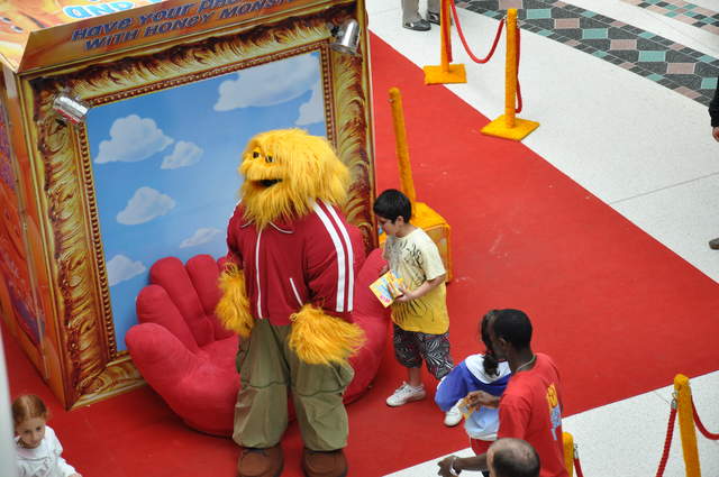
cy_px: 238
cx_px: 360
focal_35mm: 99
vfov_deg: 13.8
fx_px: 1975
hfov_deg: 20.6
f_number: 5.3
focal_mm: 66
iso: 400
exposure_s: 1/125
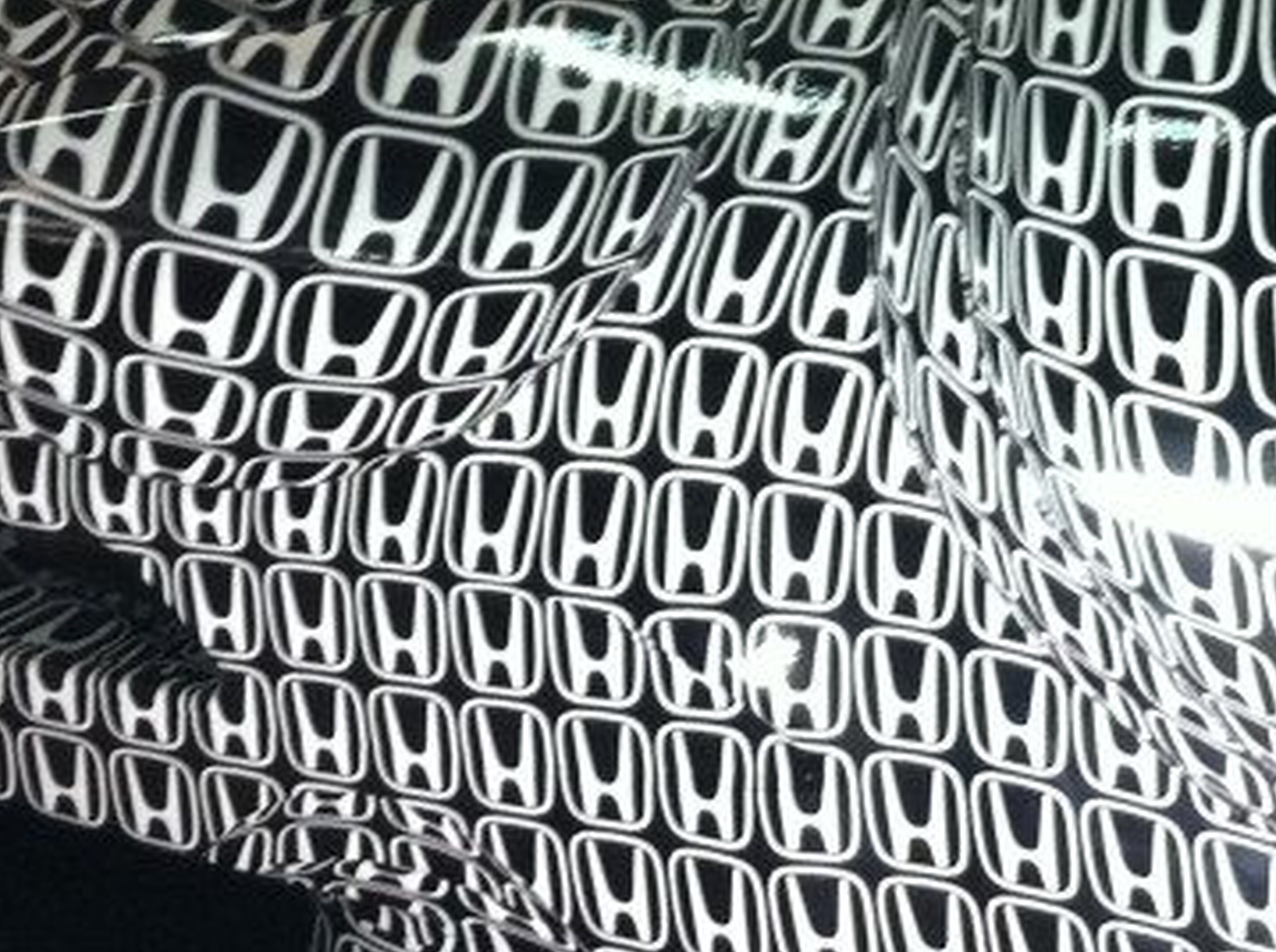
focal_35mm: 117
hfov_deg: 16.6
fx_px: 4306
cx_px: 1134
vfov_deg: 12.3
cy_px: -181
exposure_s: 1/15
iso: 160
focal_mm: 3.85
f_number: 2.8
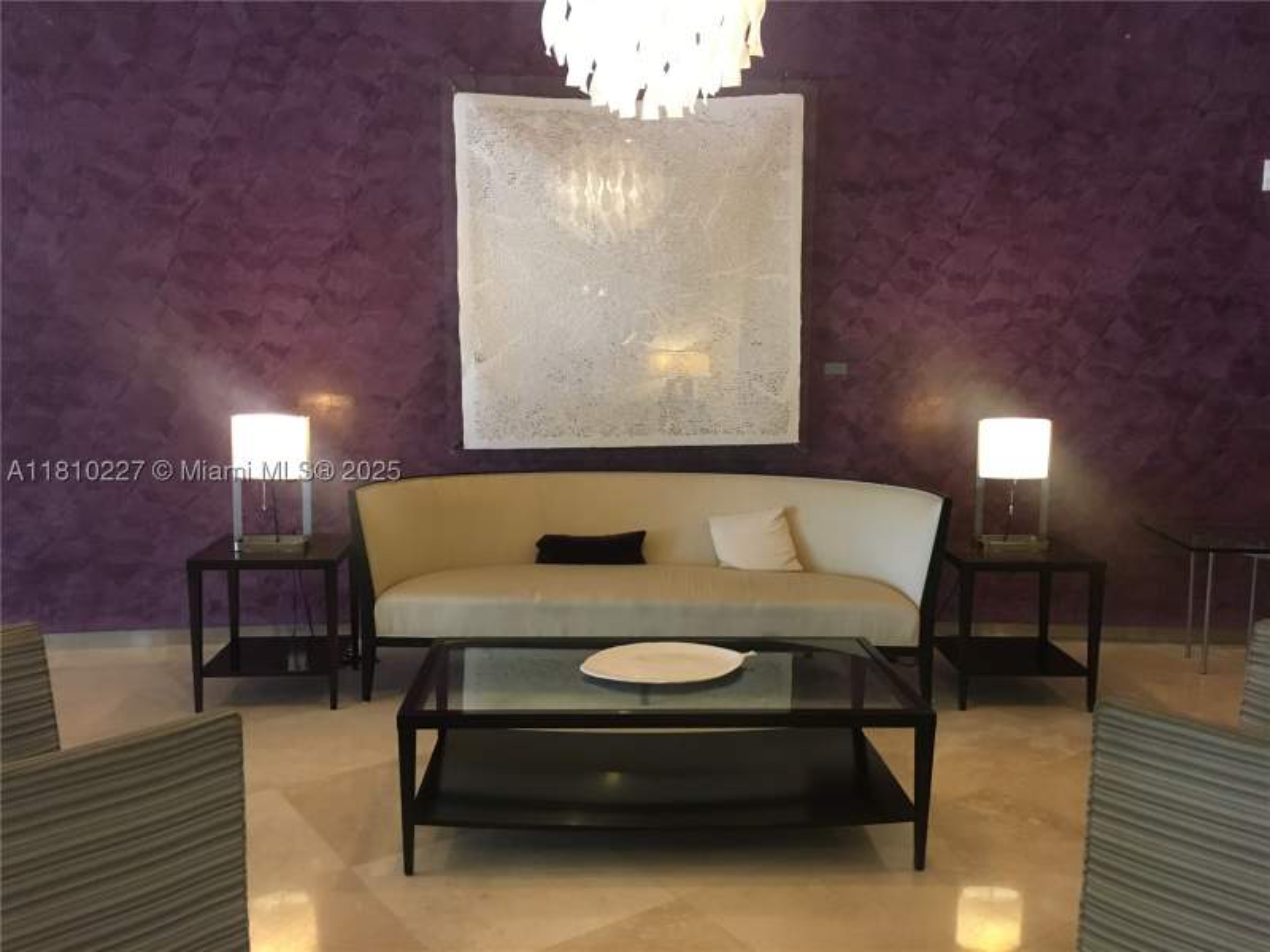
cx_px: 635
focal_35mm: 29
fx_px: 1064
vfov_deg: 48.2
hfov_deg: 61.7
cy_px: 476
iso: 160
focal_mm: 4.15
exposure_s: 1/30
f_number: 2.2
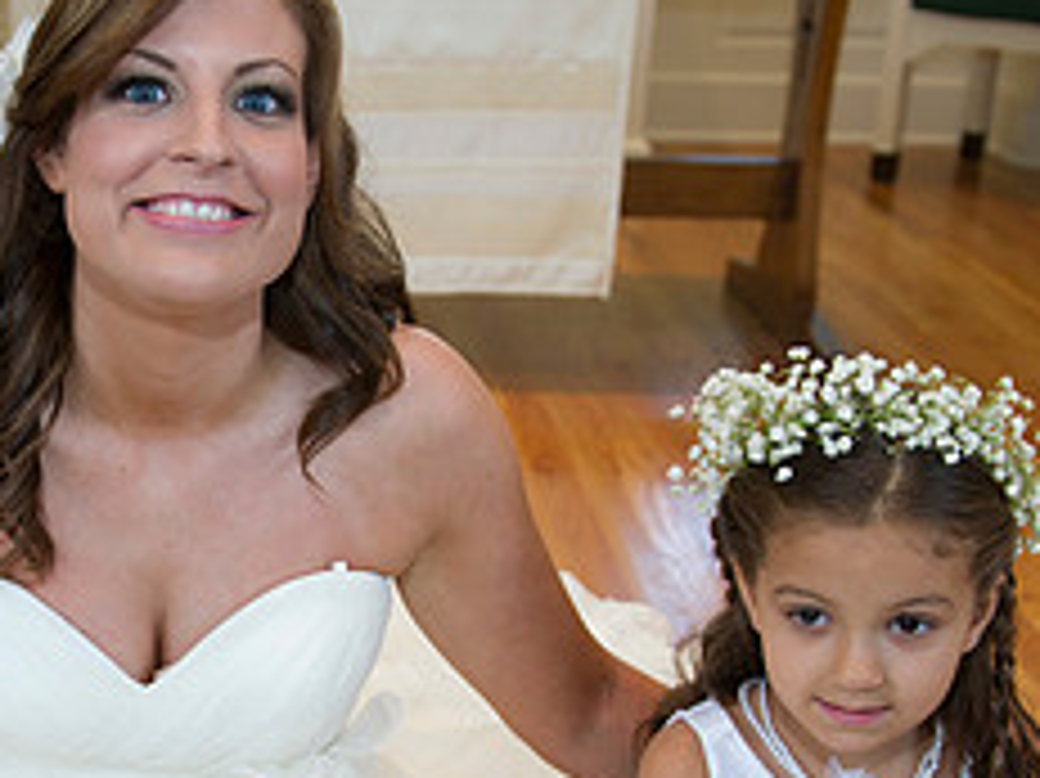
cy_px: 702
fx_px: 2102
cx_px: 135
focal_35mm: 70
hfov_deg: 27.0
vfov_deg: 20.6
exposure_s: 1/125
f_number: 4
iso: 800
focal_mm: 29
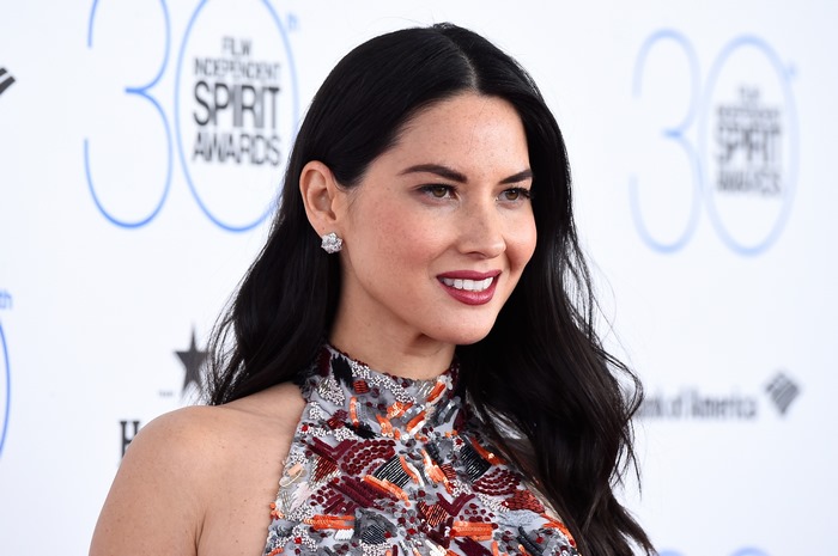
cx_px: 419
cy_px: 278
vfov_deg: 3.9
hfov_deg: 5.9
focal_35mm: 350
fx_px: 8138
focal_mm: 350
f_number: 8
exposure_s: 1/500
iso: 2500
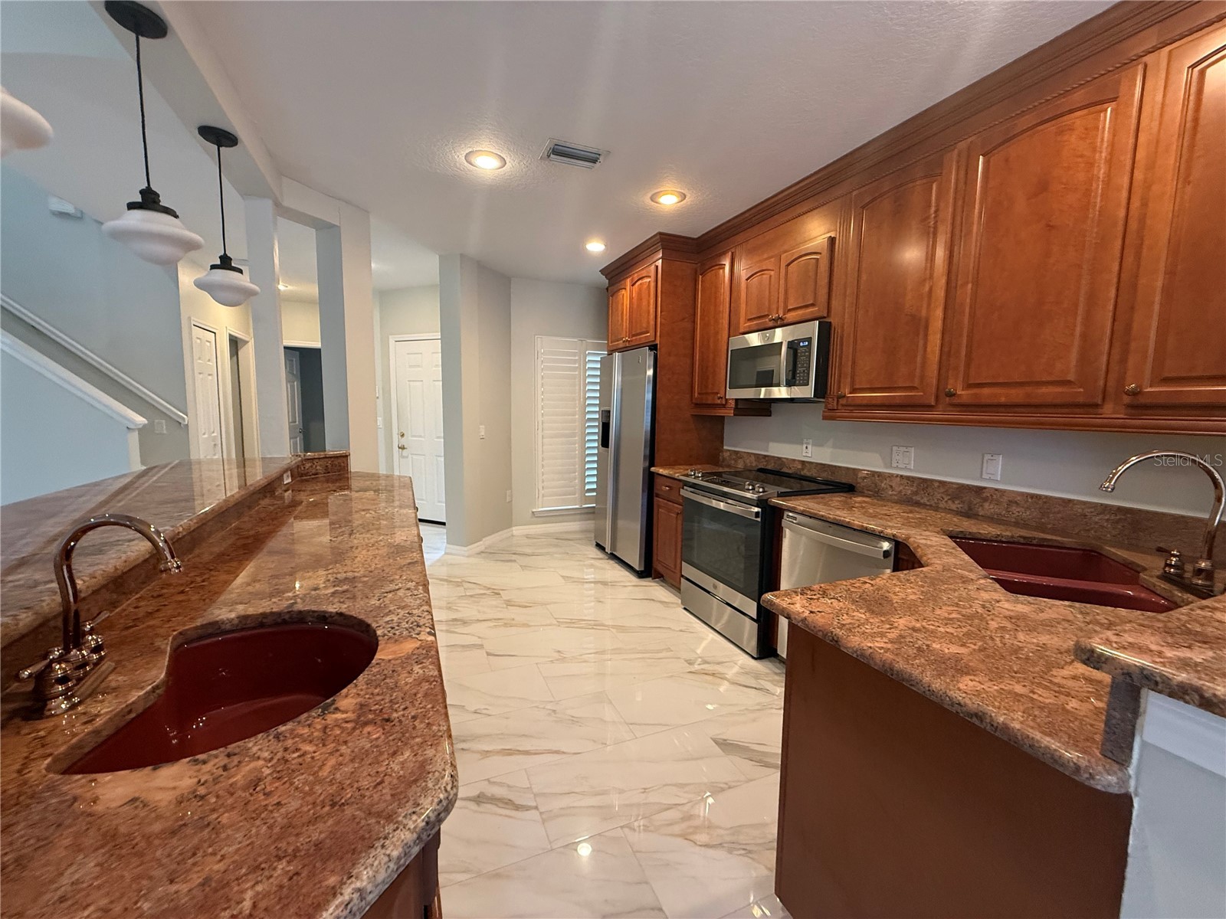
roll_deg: -1.6
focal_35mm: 14
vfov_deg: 85.7
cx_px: 613
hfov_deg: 102.1
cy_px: 460
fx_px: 496
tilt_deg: -7.2
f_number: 2.2
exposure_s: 1/60
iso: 250
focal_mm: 2.22
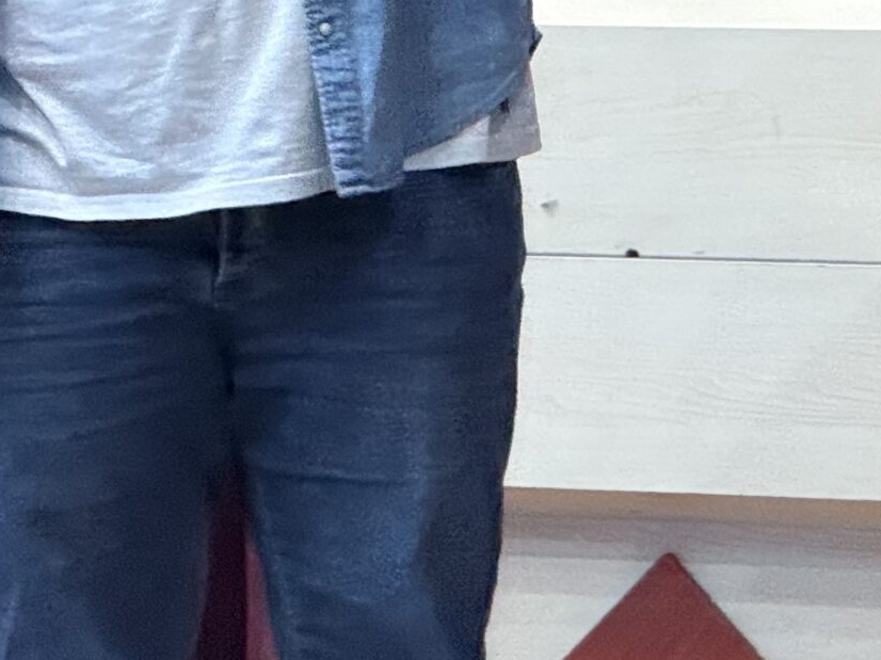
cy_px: -296
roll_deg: -1.0
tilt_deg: +2.3
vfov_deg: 4.0
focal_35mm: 372
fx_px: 9465
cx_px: 95
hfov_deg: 5.3
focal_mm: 15.66
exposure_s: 1/39
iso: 1000
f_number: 2.8
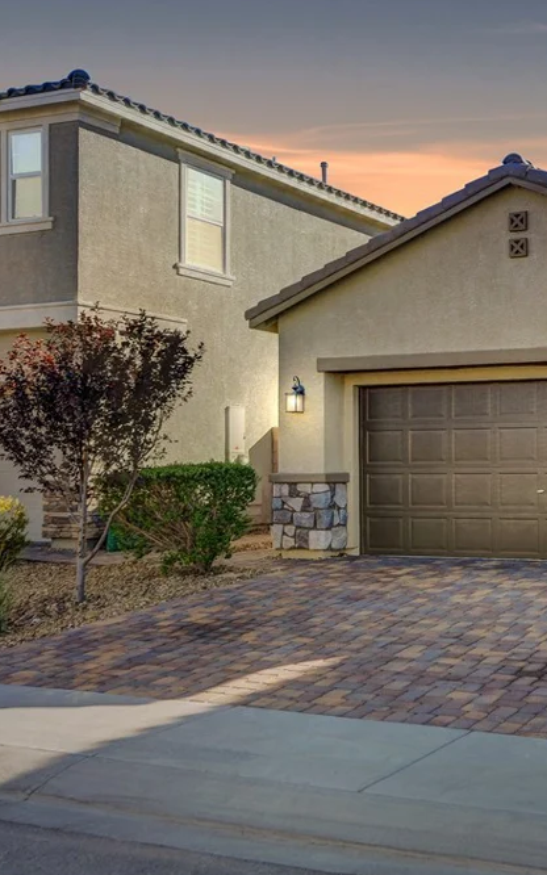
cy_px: 439
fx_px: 1122
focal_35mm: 47
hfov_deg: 26.1
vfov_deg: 42.7
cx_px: 535
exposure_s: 1/500
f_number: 9
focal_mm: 20
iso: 400
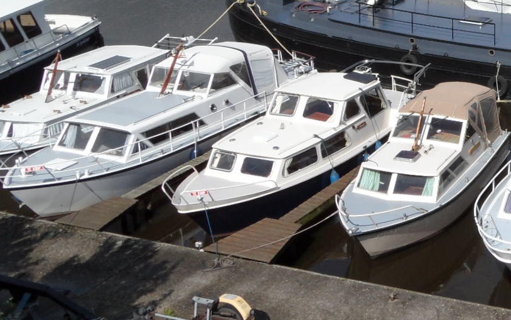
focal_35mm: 64
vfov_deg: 19.9
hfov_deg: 29.4
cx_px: 539
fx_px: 891
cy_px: 33
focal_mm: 3.9
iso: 80
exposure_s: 1/750
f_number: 4.6
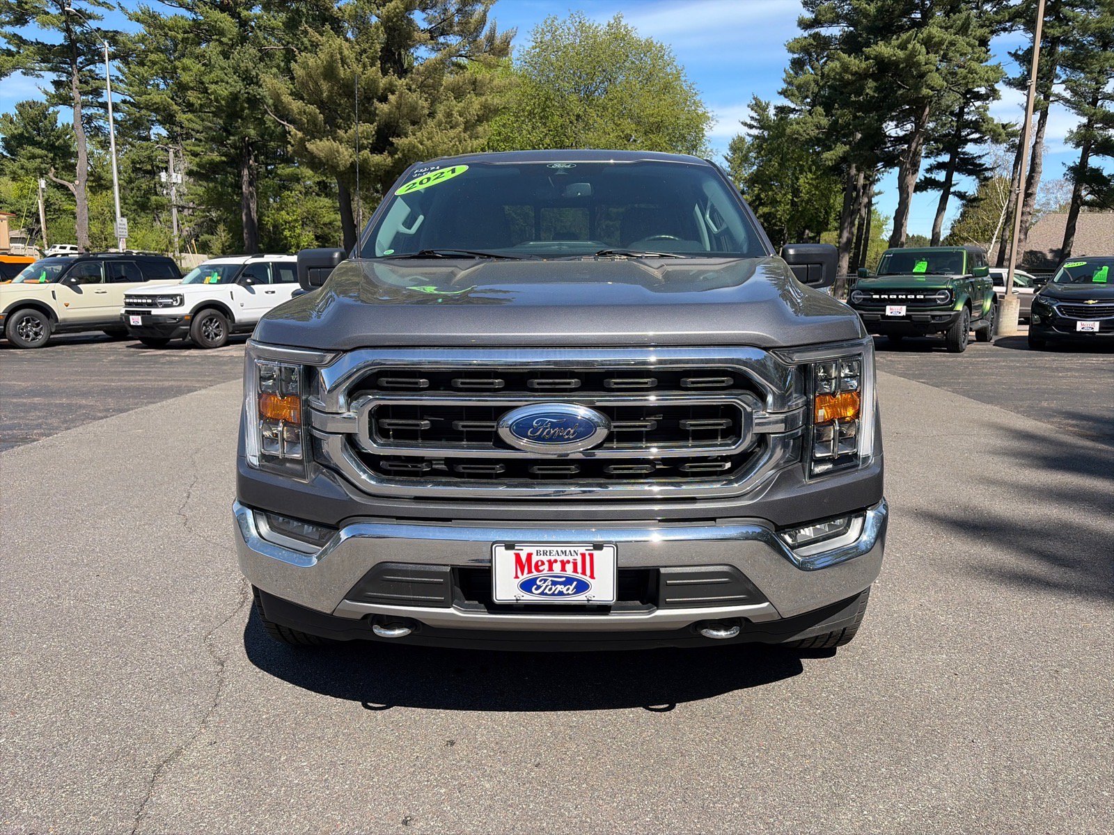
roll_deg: -0.9
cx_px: 557
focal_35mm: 26
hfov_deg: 67.3
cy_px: 418
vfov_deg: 53.1
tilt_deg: -11.6
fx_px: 837
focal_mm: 5.96
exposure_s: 1/2208
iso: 50
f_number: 1.6
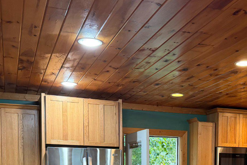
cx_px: 179
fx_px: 384
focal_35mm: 56
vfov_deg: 22.6
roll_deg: -0.8
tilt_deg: -2.5
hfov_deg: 35.0
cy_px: 190
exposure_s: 1/60
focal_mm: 6.76
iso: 250
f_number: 1.78
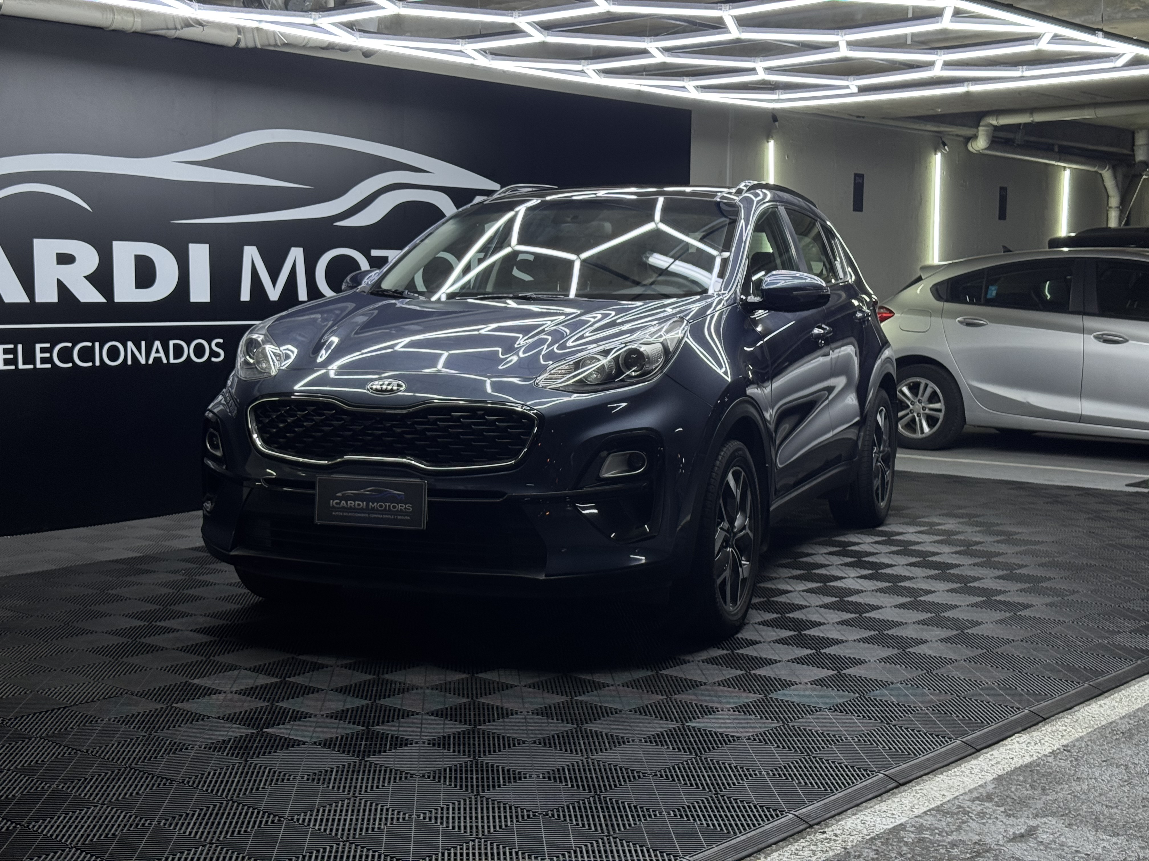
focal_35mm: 48
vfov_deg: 30.3
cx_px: 574
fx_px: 1593
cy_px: 430
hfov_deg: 39.7
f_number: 1.78
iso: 64
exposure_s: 1/50
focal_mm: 6.76
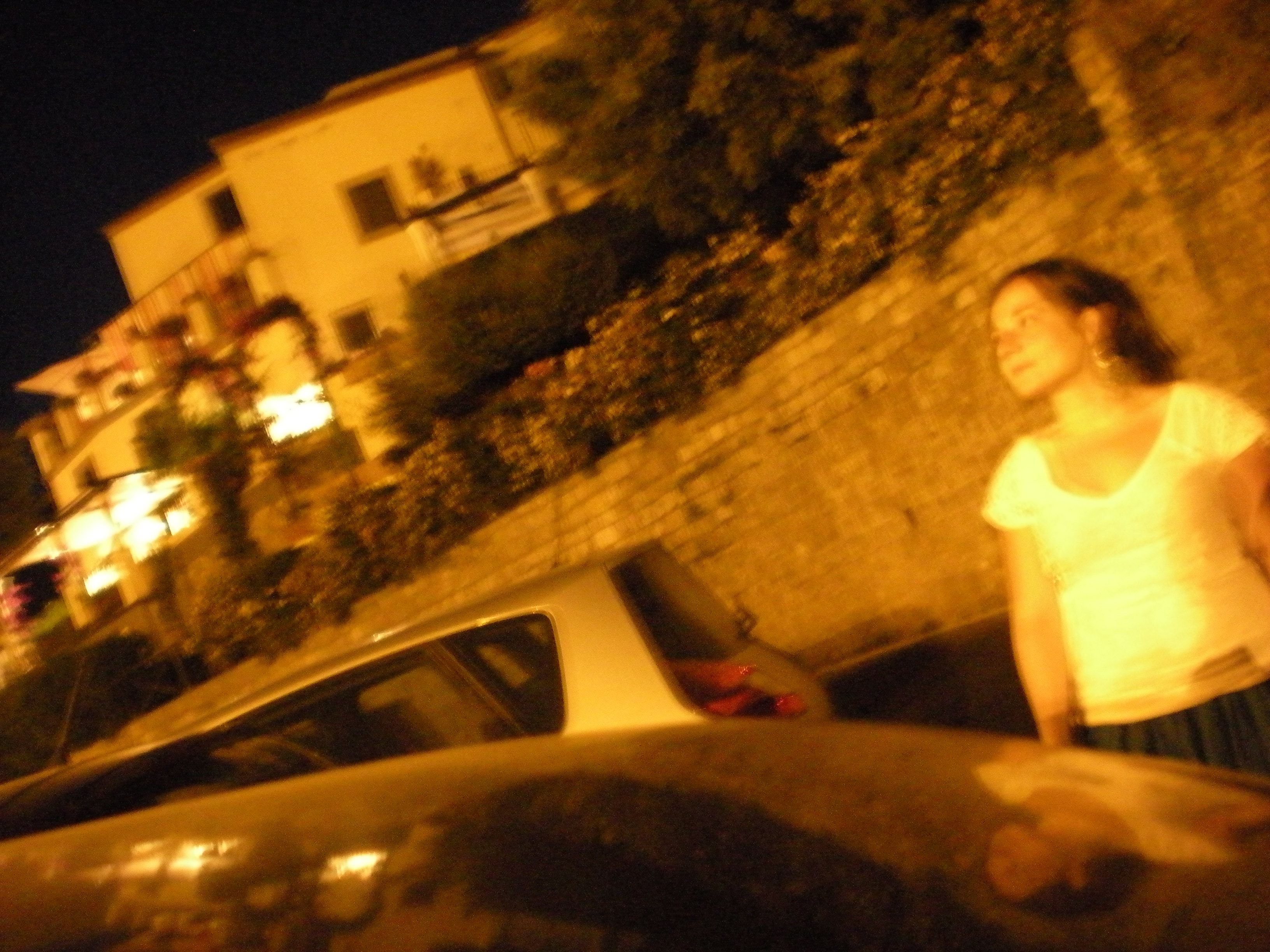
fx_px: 1394
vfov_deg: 37.7
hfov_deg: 49.0
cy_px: 476
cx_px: 635
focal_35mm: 38
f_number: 3.1
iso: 800
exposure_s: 1
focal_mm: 6.3
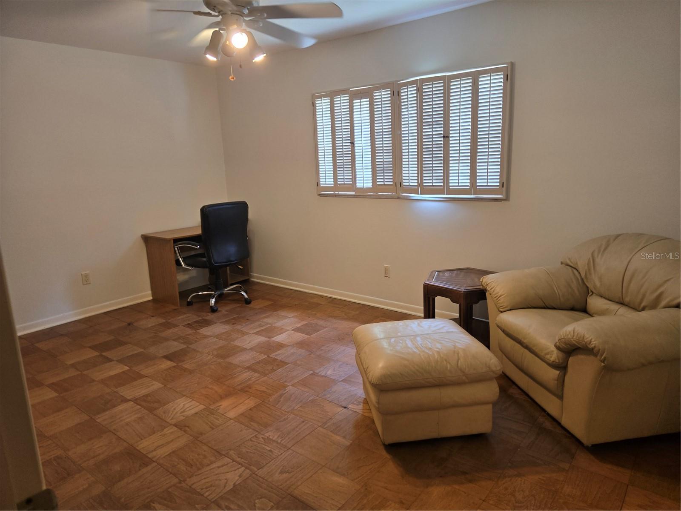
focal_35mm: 23
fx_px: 452
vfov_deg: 58.9
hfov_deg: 73.9
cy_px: 256
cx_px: 340
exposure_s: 1/61
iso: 100
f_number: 1.8
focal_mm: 5.4
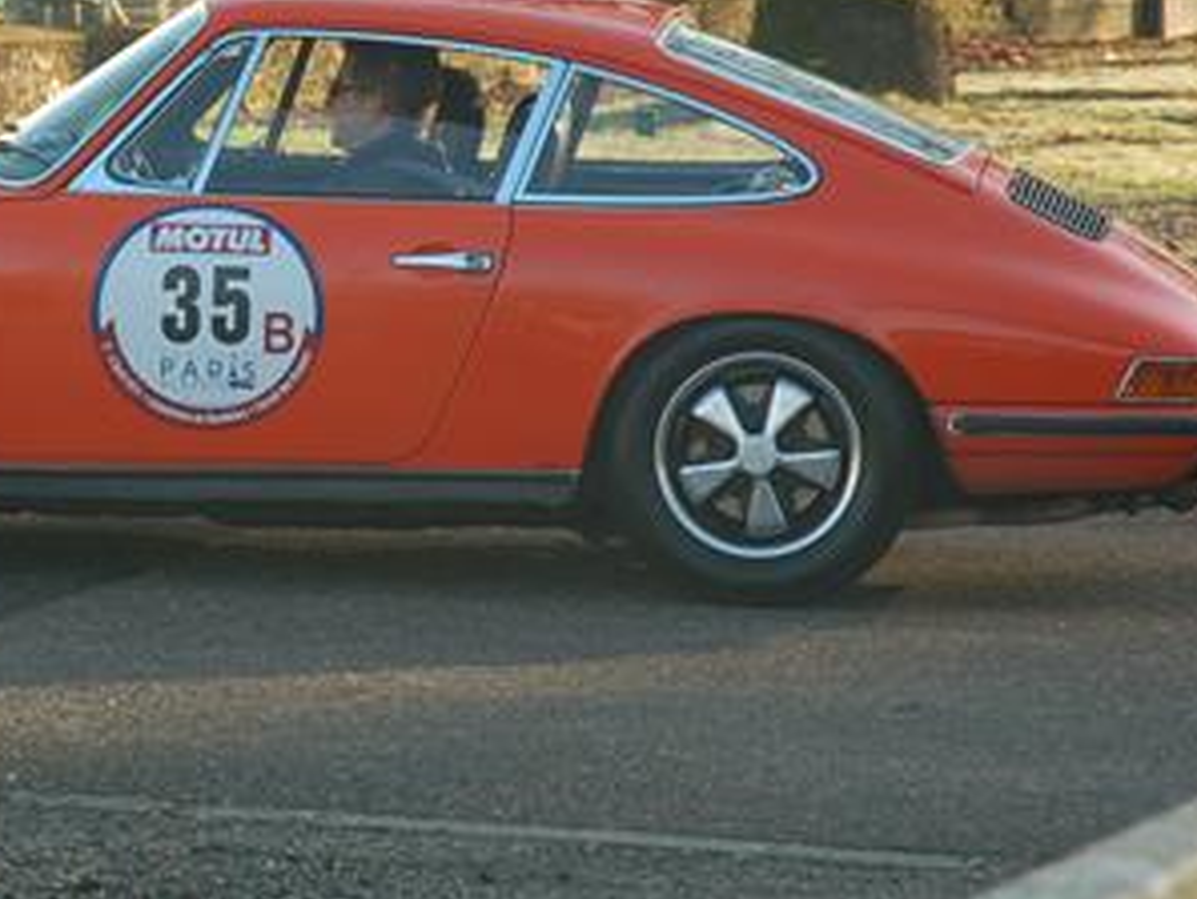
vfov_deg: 6.1
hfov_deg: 8.1
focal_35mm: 244
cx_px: 167
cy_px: 269
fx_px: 8444
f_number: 5
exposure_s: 1/400
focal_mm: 70
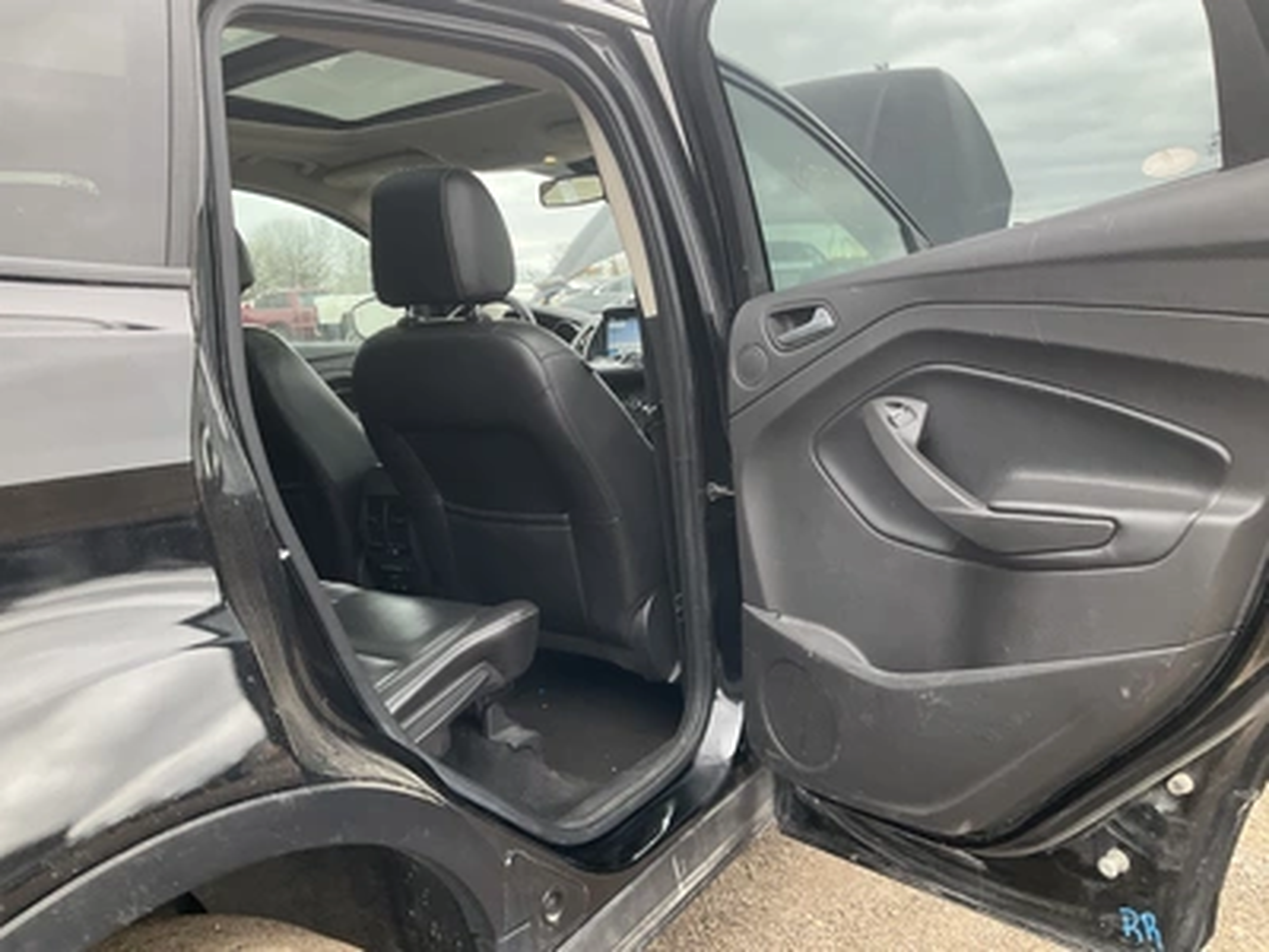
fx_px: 1063
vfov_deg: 48.2
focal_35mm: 29
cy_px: 476
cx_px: 634
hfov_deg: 61.7
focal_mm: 3
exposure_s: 1/122
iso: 32
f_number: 1.8
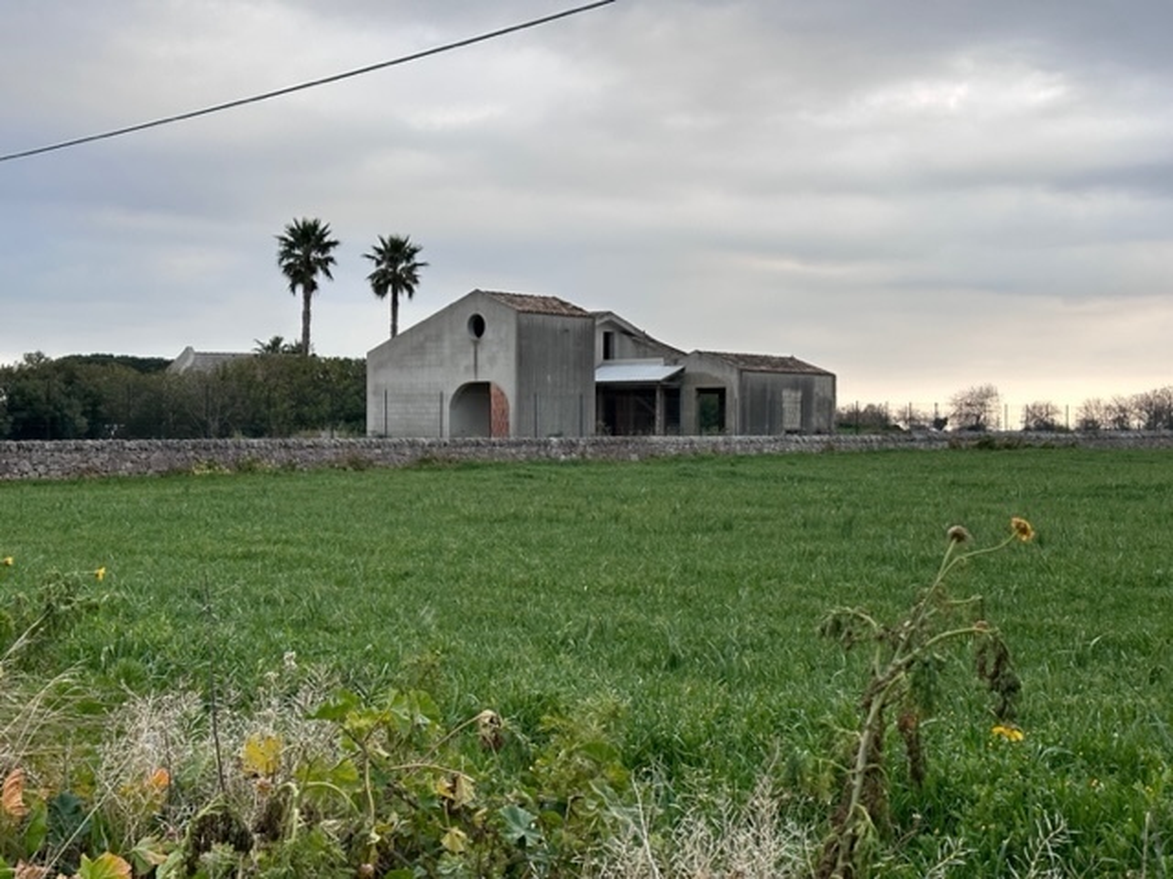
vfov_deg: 30.3
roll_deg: -0.4
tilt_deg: -0.9
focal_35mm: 48
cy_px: 440
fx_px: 1627
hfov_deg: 39.7
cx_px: 586
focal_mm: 6.86
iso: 64
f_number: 1.78
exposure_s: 1/555
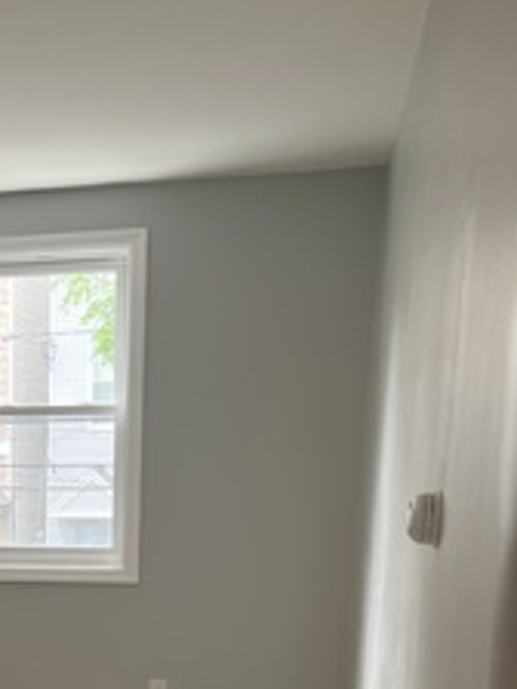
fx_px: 1155
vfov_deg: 31.3
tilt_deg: -10.8
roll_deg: -0.6
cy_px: 649
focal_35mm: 58
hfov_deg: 23.7
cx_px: -48
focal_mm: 5.1
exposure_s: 1/135
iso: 64
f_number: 1.6
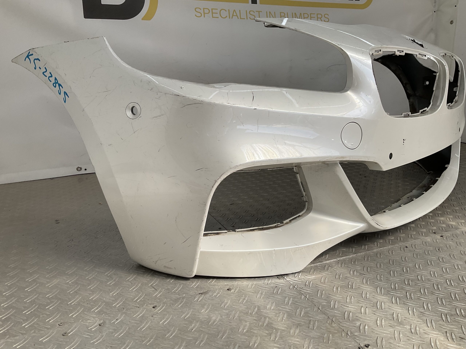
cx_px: 233
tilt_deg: -16.3
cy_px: 174
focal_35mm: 29
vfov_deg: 48.2
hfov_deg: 61.7
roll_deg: -1.8
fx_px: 390
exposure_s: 1/804
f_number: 1.8
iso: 16
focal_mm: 3
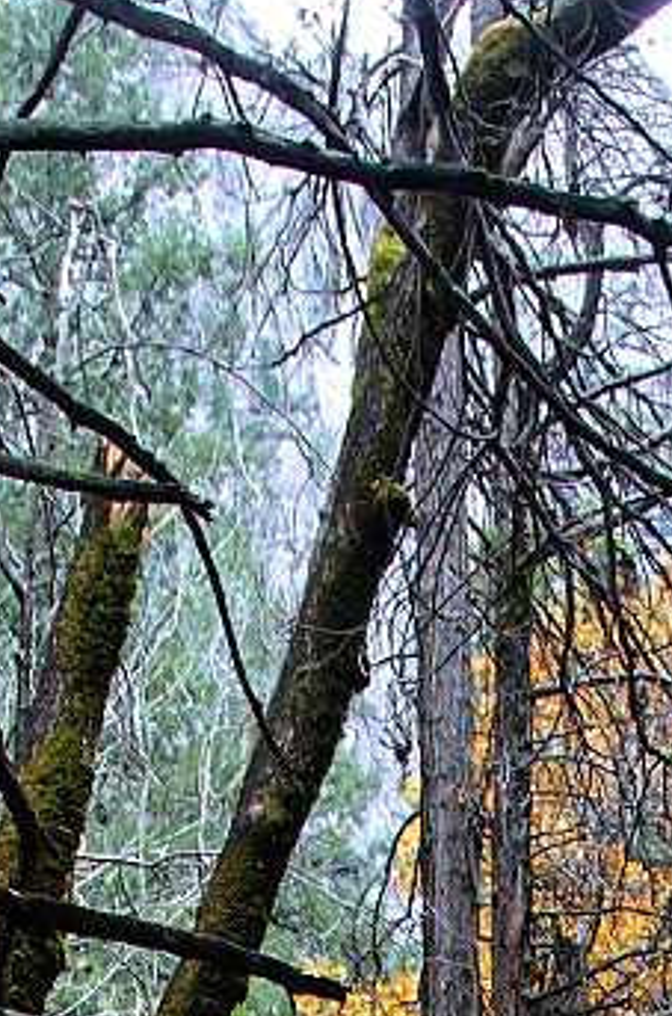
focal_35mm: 112
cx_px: 676
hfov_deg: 12.0
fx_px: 3152
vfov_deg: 14.5
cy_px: 2139
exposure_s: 1/100
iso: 400
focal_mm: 16
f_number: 5
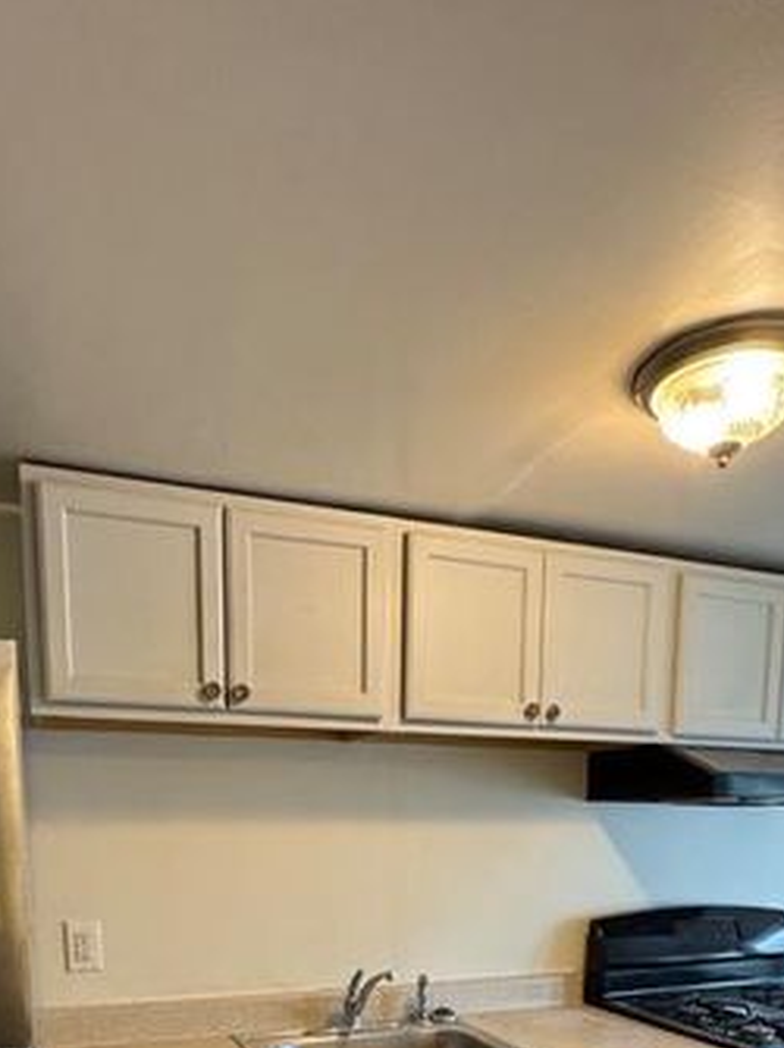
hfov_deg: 49.6
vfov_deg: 55.4
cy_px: 937
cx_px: 364
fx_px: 847
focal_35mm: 28
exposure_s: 1/120
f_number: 2.2
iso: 320
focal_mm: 2.22
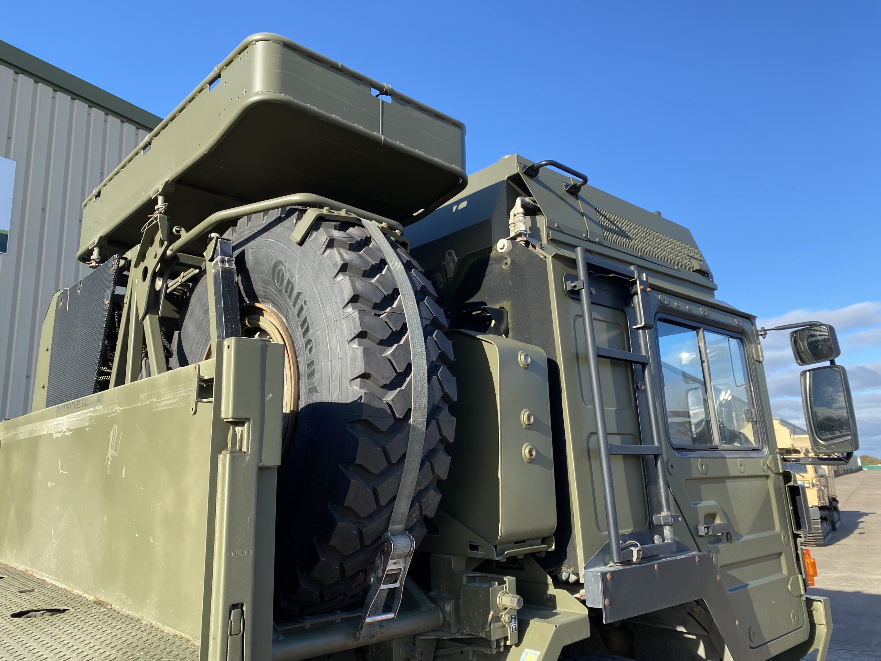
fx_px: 662
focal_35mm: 26
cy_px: 330
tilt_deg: +13.9
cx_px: 440
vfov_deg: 53.1
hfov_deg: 67.3
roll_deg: +2.7
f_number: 1.8
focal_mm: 4.25
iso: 32
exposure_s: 1/1053
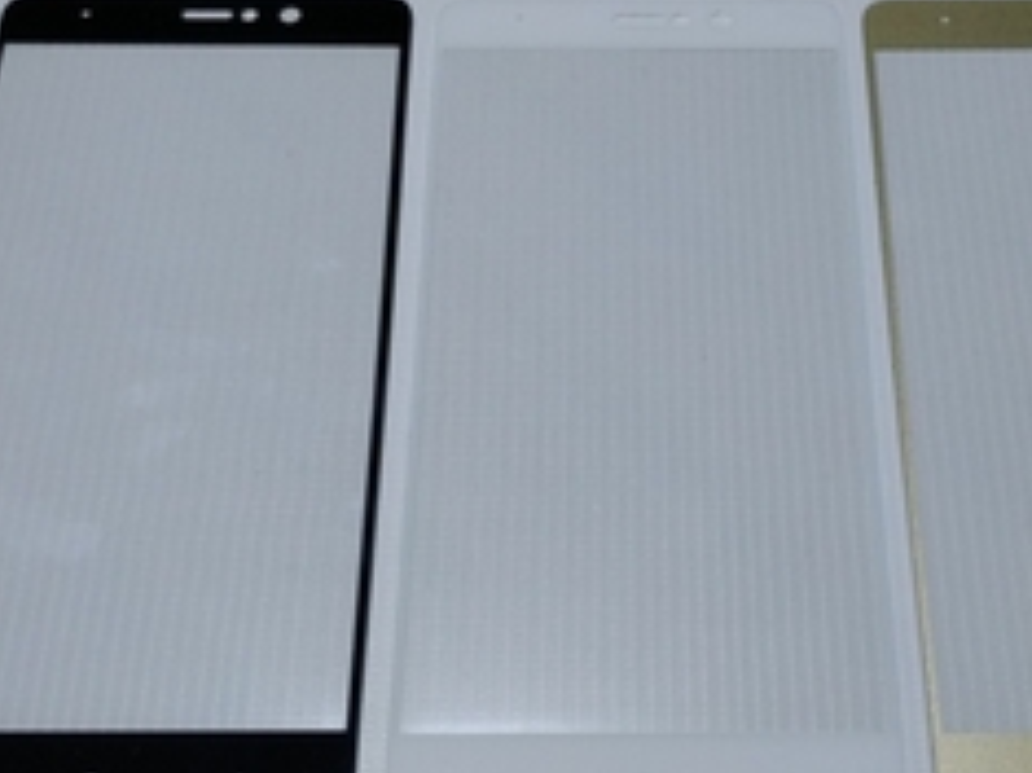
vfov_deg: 28.5
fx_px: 1520
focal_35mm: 51
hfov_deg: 37.4
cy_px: 395
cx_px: 619
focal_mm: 4.12
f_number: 2
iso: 337
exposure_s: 1/50
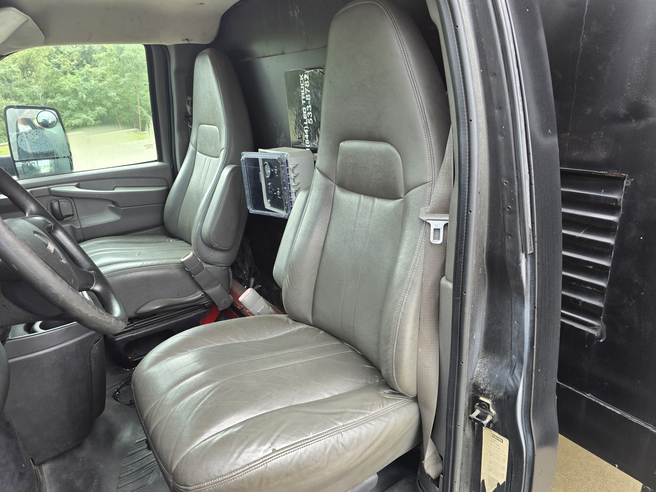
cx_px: 328
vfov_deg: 58.9
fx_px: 436
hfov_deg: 73.9
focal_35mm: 23
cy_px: 246
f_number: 1.7
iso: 32
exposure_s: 1/60
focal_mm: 6.3
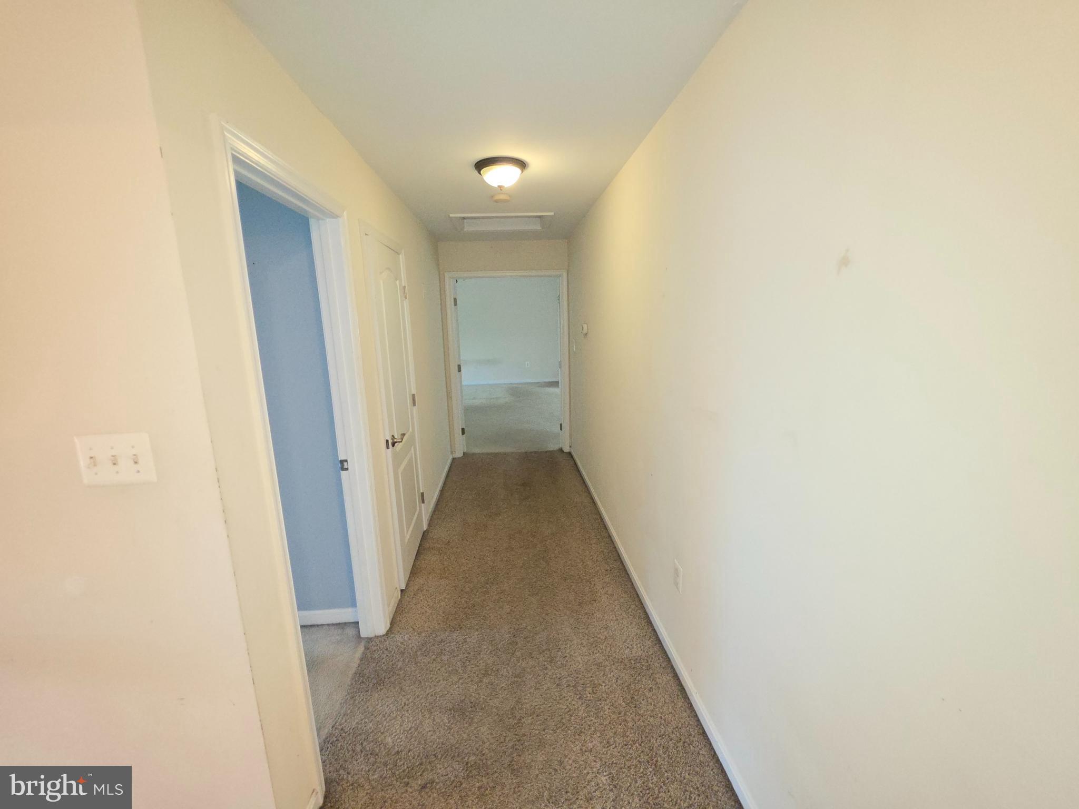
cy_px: 404
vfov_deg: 89.9
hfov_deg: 106.2
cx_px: 540
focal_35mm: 13
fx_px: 405
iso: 320
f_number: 1.9
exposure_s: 1/60
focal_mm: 2.2
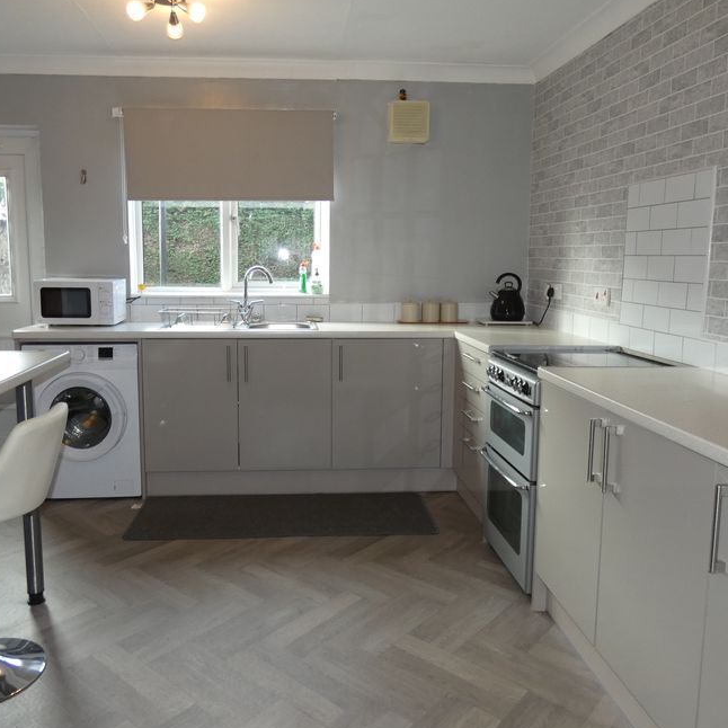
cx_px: 331
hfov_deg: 57.2
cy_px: 346
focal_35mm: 28
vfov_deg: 57.3
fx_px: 666
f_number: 2.8
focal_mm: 3.6
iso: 125
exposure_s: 1/60
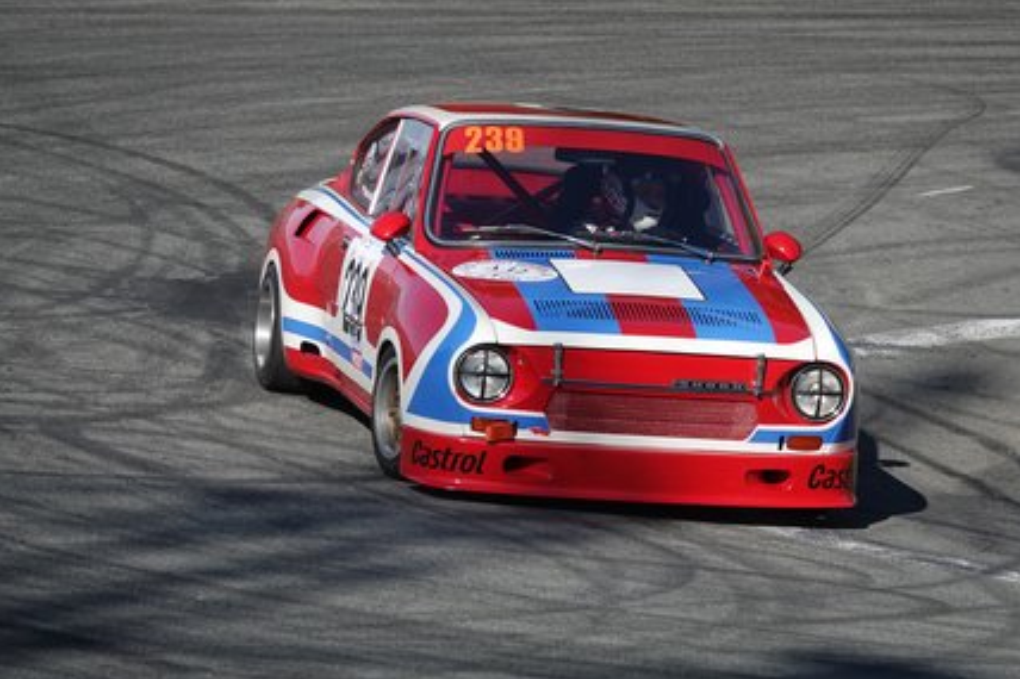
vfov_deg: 4.9
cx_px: 512
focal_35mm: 280
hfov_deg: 7.4
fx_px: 7930
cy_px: 355
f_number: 4.5
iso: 100
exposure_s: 1/800
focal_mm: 97.49
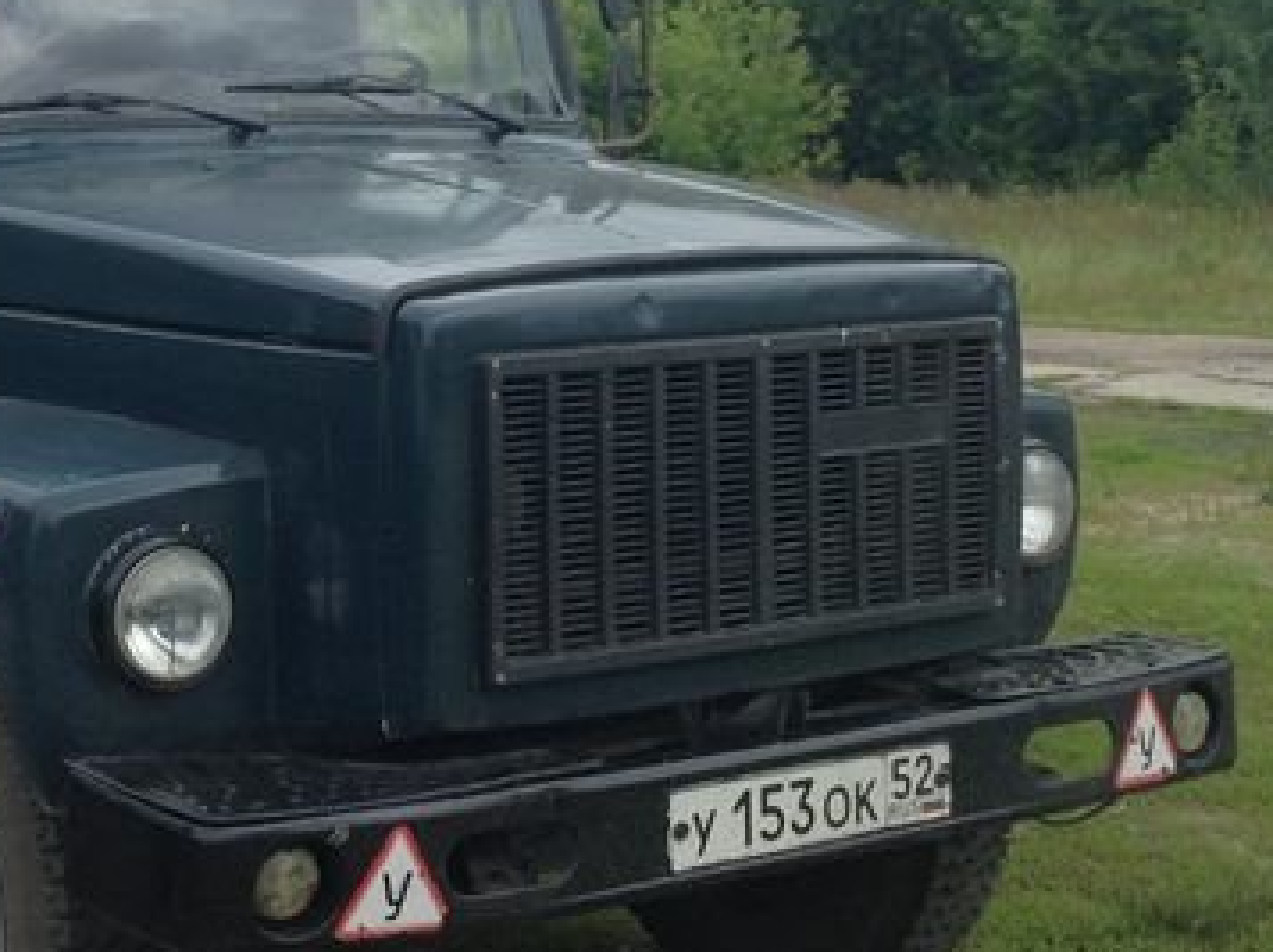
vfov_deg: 19.8
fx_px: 2719
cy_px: 275
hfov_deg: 25.8
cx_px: 235
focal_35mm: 74
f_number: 2.4
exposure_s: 1/399
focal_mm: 3.3
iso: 25
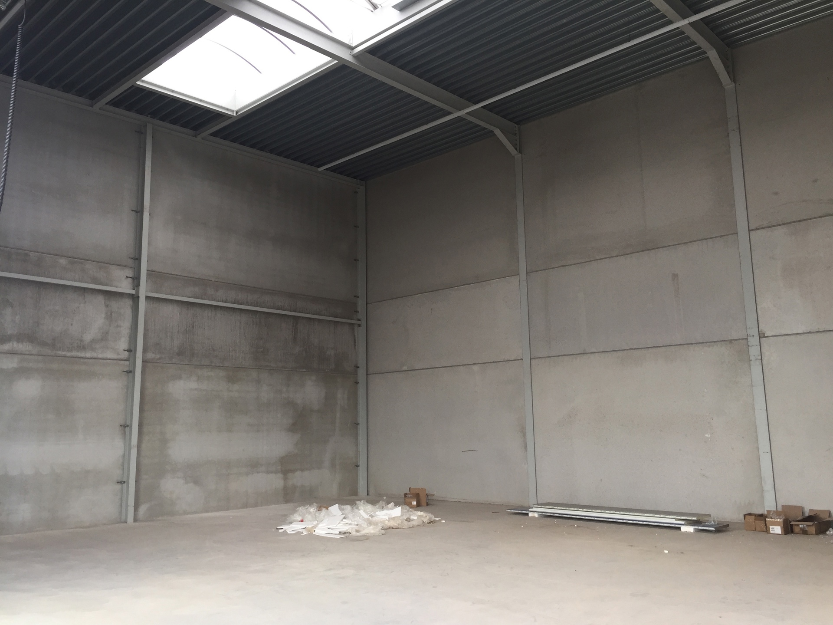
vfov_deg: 48.2
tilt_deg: +9.0
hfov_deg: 61.7
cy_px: 312
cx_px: 416
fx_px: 698
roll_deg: +0.9
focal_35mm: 29
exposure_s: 1/100
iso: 50
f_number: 2.2
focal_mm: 4.15
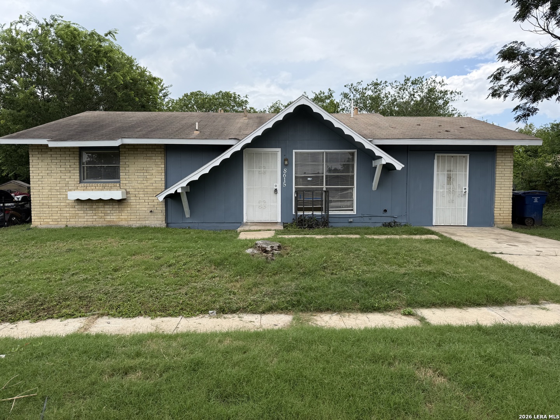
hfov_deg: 71.6
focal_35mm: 24
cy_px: 210
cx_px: 280
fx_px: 388
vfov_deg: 56.8
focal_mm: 6.76
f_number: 1.78
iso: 80
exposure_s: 1/3425
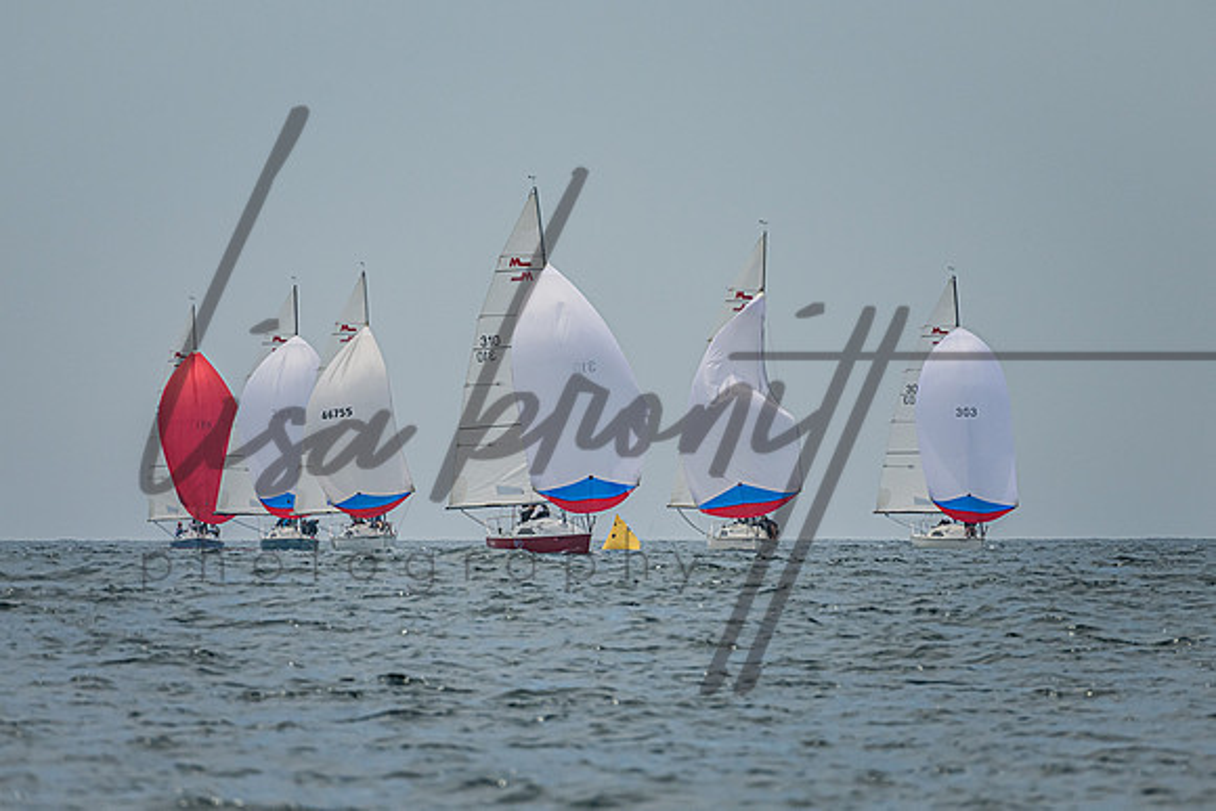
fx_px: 18354
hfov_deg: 3.8
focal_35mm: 543
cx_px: 619
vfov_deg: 2.5
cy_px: 392
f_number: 8
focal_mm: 400
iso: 500
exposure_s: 1/4000
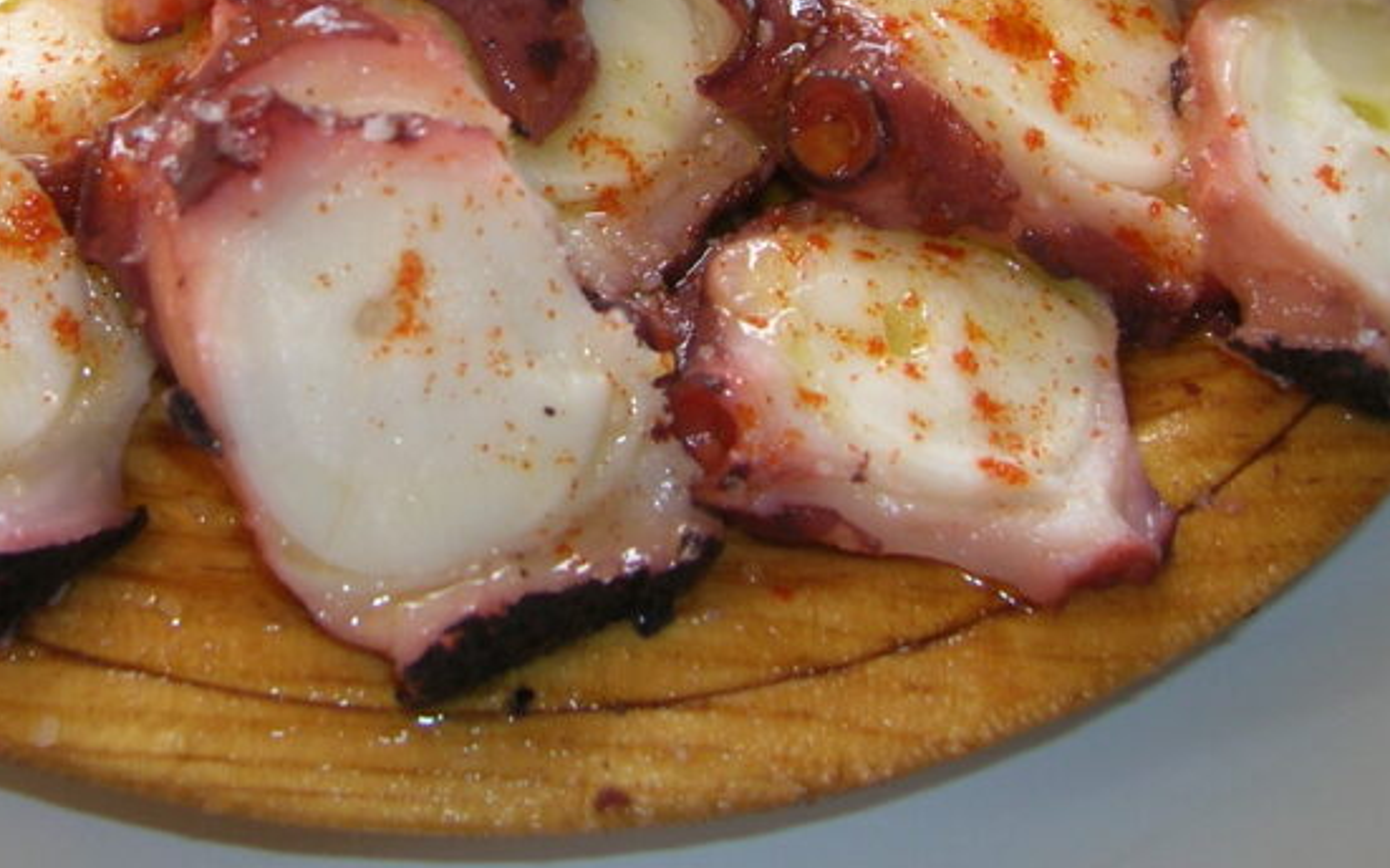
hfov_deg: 30.3
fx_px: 2537
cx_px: 424
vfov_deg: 18.7
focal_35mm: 67
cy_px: -81
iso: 50
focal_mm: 5.7
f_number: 2.9
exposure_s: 1/30
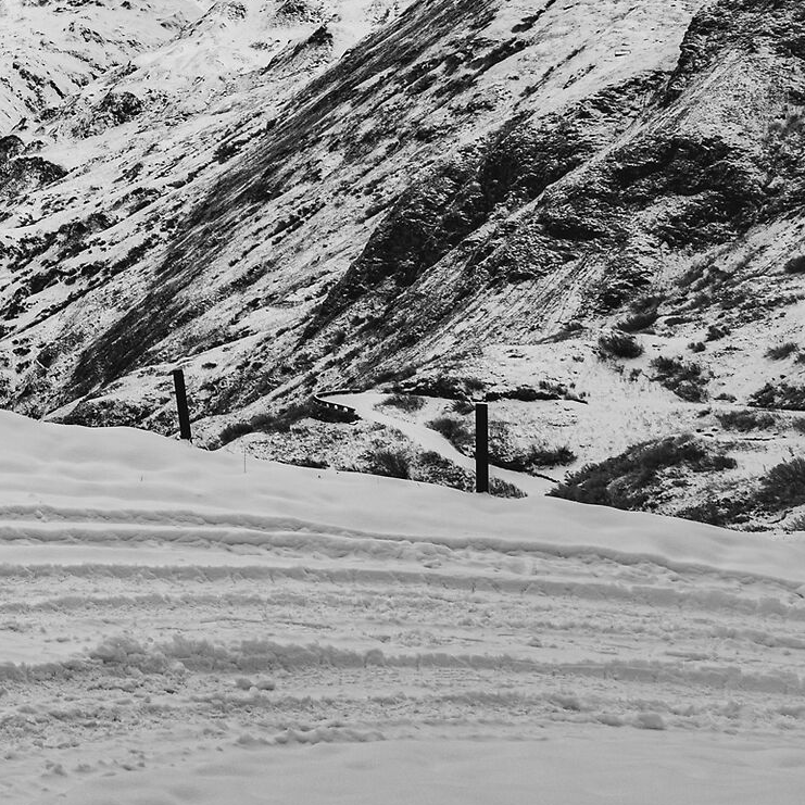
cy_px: 26
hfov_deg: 22.2
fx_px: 1736
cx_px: -359
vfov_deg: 25.0
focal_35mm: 66
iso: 80
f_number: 11
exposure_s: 1/200
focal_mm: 24
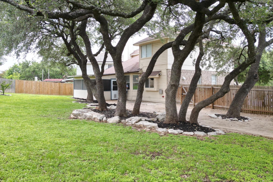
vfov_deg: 43.6
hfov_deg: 61.7
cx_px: 118
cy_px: 81
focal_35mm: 30
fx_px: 228
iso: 200
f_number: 1.7
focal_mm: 6.72
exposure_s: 1/800
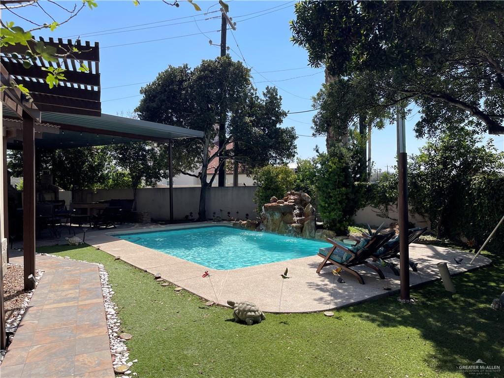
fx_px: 364
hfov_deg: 69.4
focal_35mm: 25
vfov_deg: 54.9
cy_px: 189
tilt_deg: -1.5
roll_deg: +1.1
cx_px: 252
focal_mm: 5.1
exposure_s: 1/3344
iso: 32
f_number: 1.6
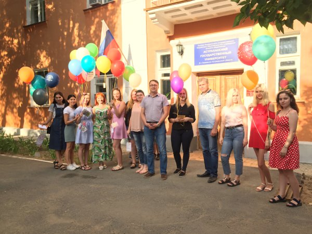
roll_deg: +0.5
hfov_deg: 61.7
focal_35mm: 29
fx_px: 261
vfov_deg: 48.2
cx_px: 156
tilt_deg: -4.0
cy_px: 117
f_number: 2.2
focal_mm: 4.15
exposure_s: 1/542
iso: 32
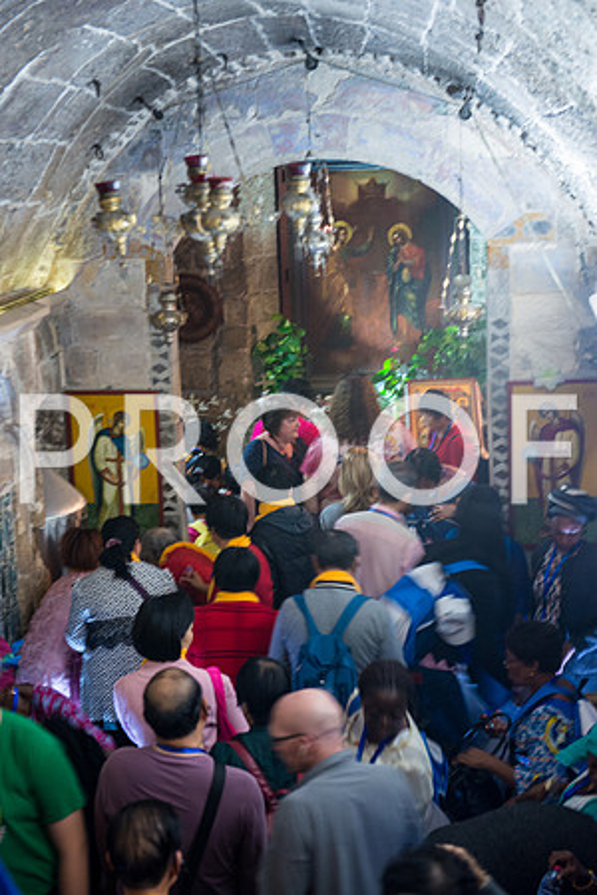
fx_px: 1443
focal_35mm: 58
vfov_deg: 34.5
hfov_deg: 23.4
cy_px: 448
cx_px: 298
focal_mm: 58
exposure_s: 1/13
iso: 1600
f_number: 2.8
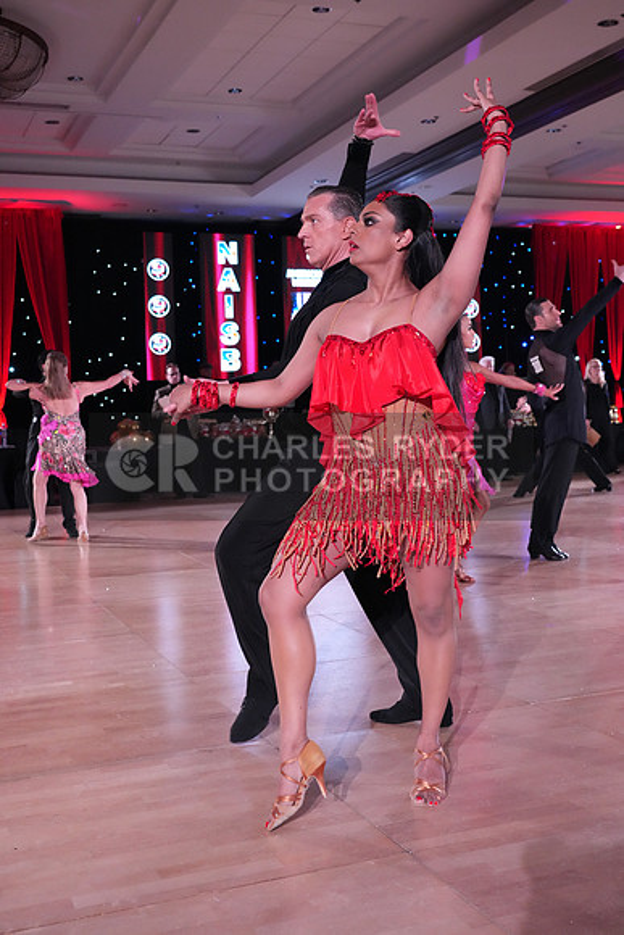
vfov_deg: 49.5
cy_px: 468
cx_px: 312
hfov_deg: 34.2
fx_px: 1013
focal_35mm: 39
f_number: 5
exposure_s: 1/400
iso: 8000
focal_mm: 39
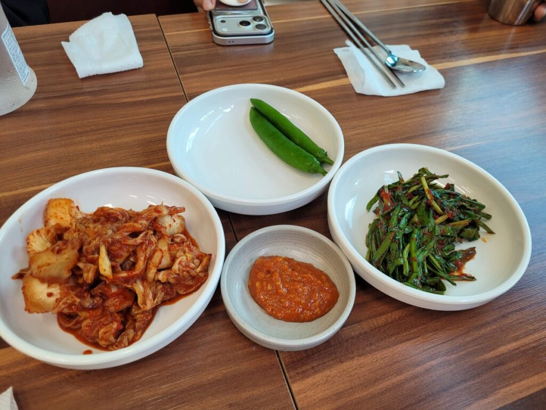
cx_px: 273
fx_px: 410
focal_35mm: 26
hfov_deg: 67.3
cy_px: 205
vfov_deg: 53.1
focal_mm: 5.4
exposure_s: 1/120
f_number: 1.8
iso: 100
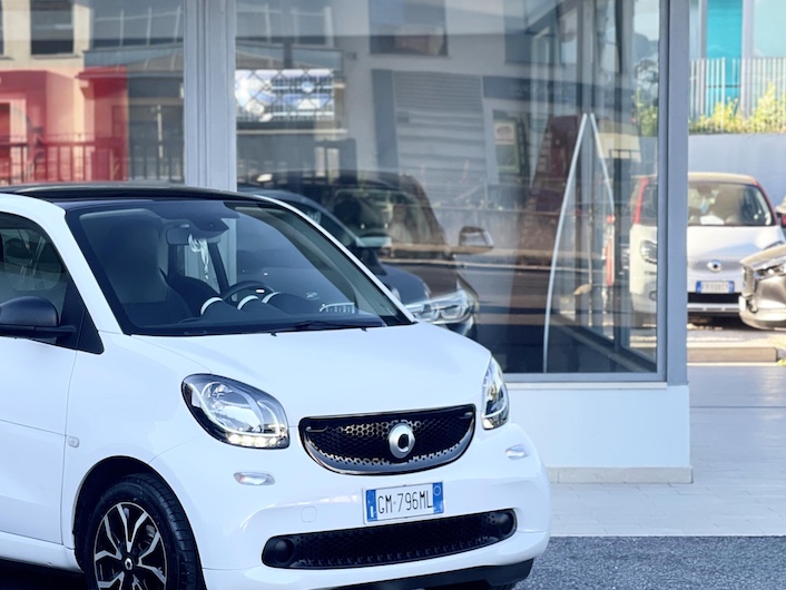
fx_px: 2567
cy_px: 430
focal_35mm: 113
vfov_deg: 13.1
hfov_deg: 17.3
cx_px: 176
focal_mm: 7.5
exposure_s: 1/121
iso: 32
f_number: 2.2
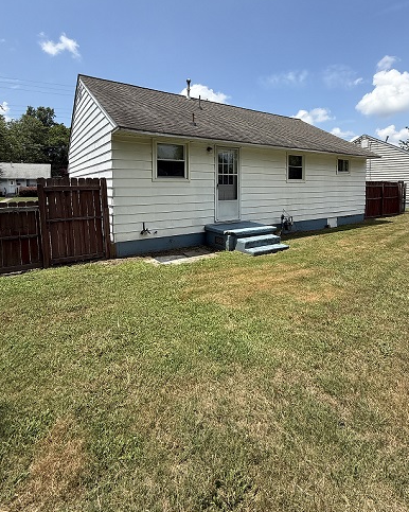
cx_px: 207
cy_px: 205
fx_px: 273
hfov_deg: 73.8
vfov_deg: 85.3
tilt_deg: -2.9
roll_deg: +0.6
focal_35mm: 18
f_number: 2.2
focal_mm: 2.22
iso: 50
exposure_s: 1/1901
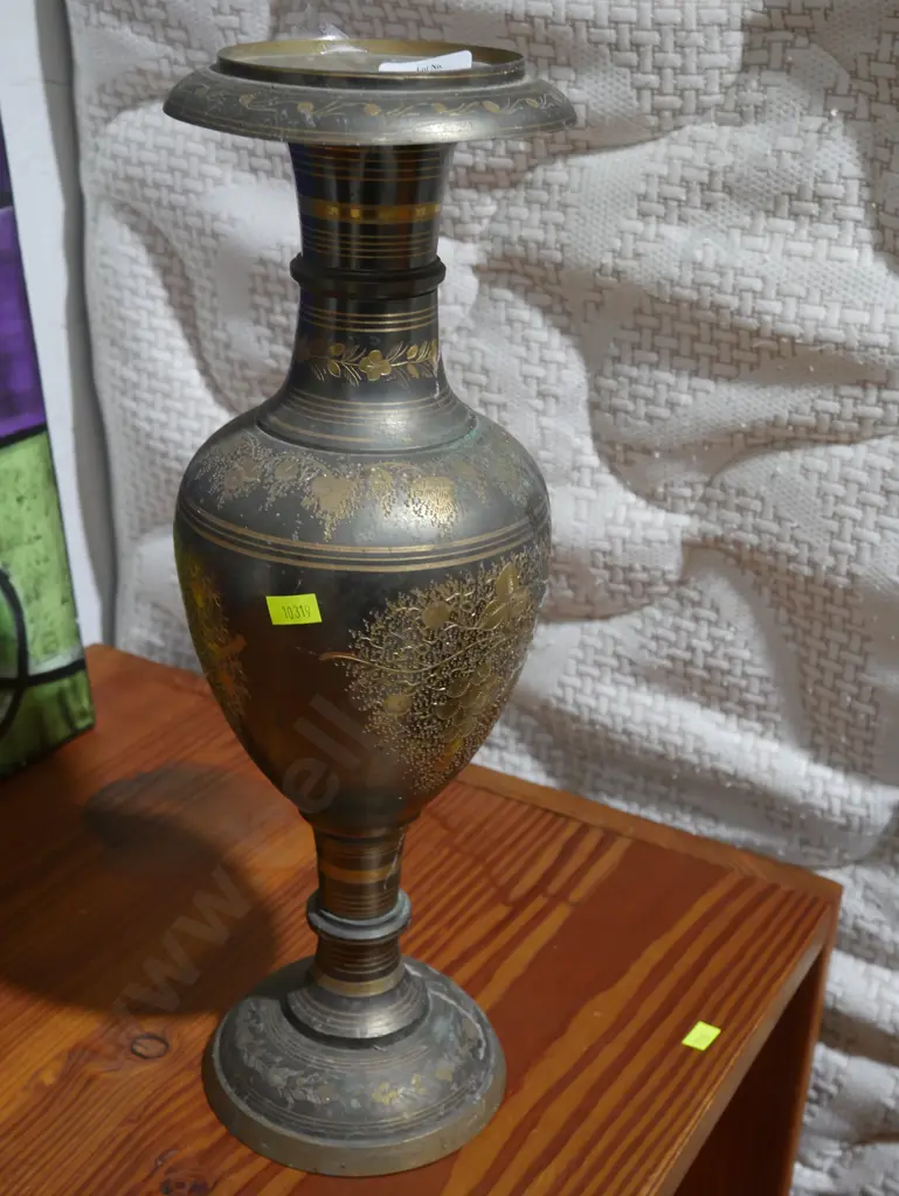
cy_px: 598
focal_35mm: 48
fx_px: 1661
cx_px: 450
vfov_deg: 39.6
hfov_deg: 30.3
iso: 640
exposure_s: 1/60
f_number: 5.2
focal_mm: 24
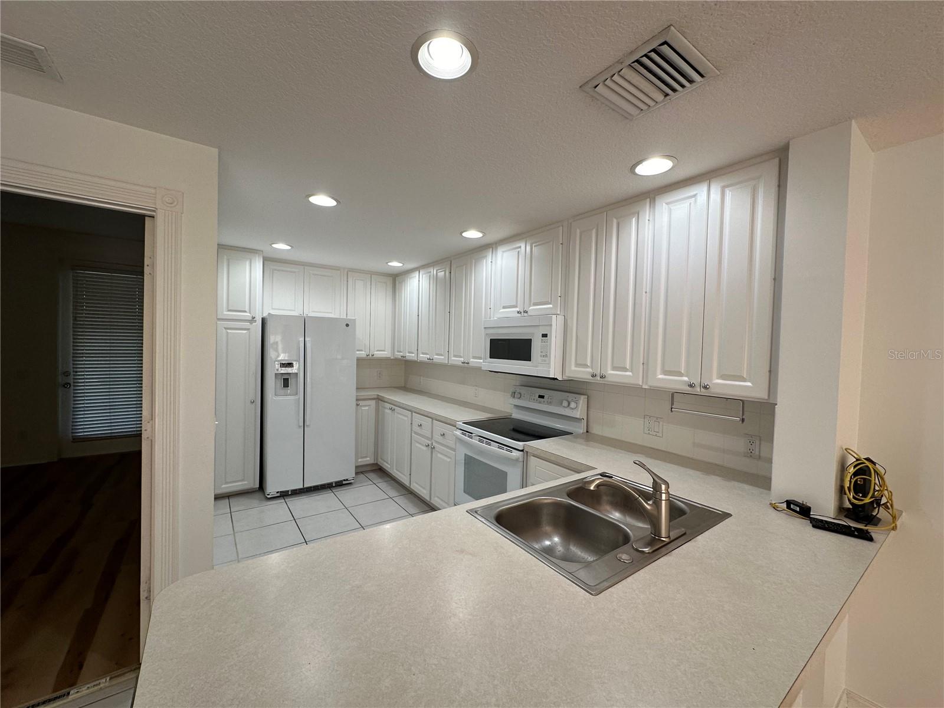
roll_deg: -1.6
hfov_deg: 102.1
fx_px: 382
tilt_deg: +0.2
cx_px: 472
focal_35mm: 14
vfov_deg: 85.7
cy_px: 354
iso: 100
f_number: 2.2
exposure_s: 1/120
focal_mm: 2.22
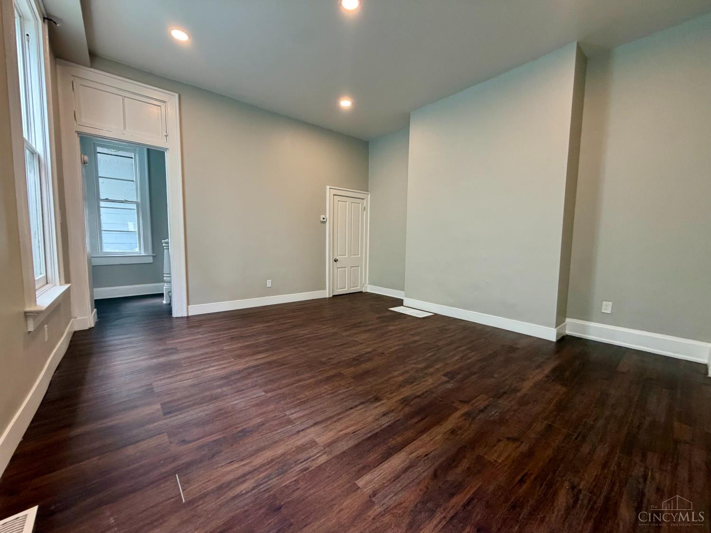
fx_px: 288
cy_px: 266
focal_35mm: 14
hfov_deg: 102.1
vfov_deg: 85.7
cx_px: 356
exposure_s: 1/60
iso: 250
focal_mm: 2.22
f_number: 2.2
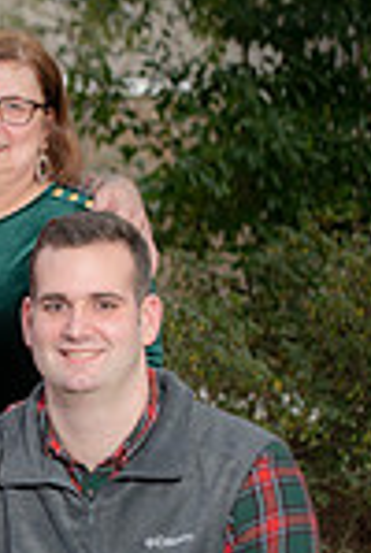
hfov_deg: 4.9
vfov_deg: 7.4
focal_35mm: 277
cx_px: -174
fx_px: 4262
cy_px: 494
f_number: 5
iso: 320
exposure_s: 1/200
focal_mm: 92
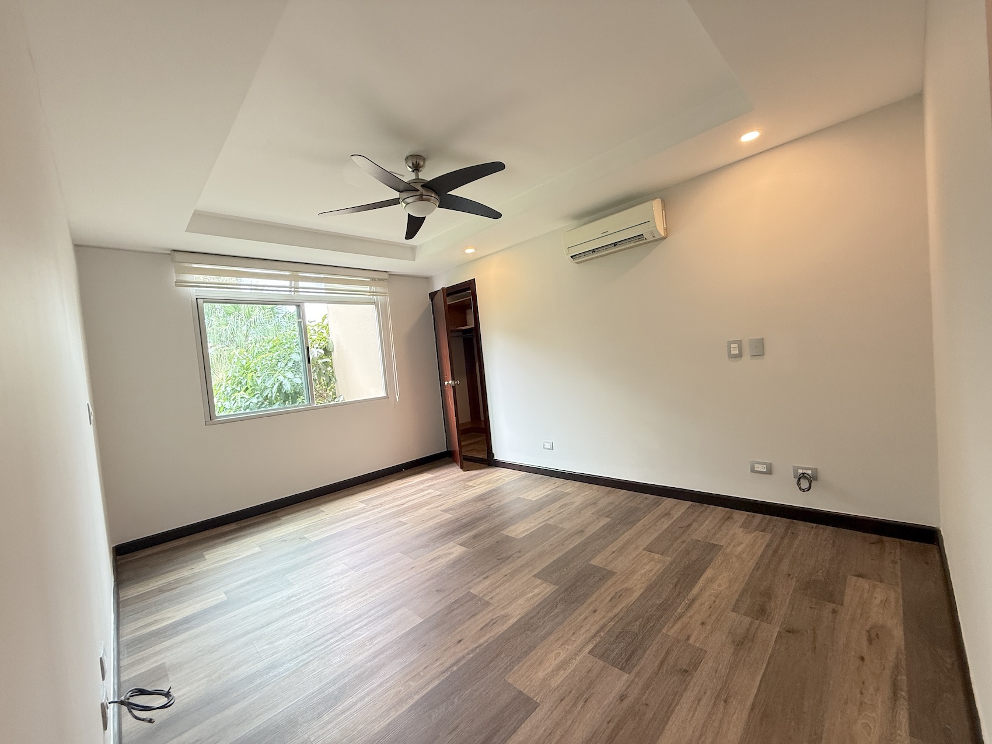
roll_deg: +5.7
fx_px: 401
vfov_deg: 85.7
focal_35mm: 14
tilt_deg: -1.6
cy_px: 372
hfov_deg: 102.1
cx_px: 496
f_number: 2.2
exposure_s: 1/99
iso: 250
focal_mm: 2.22
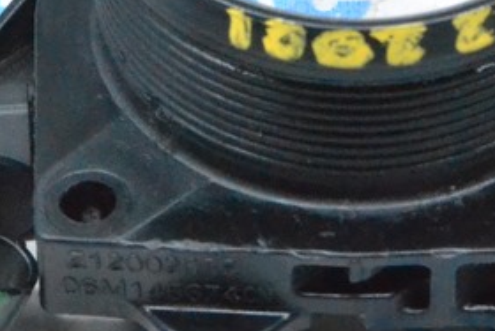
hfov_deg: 6.8
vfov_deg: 4.5
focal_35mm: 302
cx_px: 394
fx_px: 4152
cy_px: -40
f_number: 10
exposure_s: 1/125
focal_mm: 55
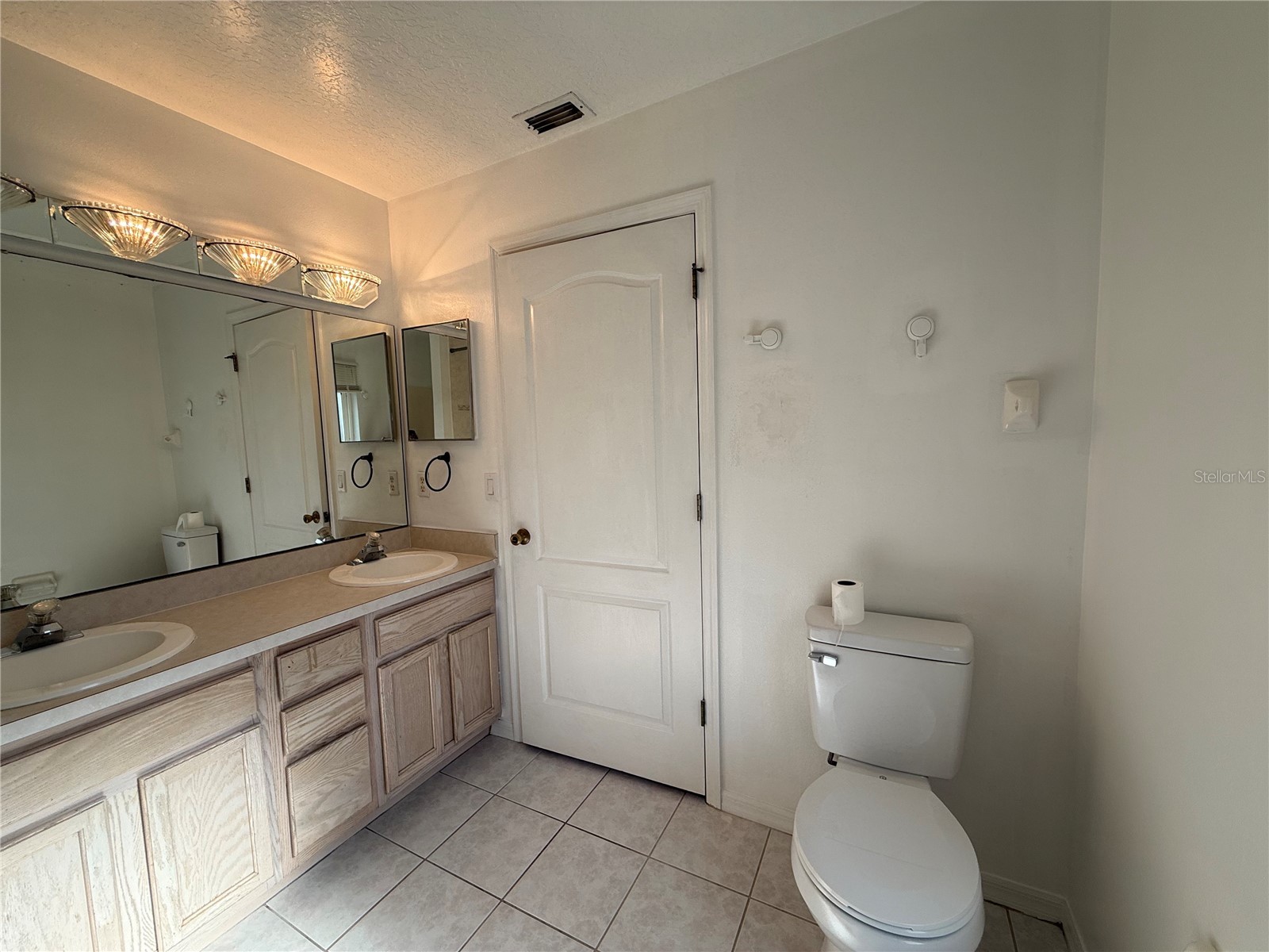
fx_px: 513
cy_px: 476
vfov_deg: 85.7
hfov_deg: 102.1
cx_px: 634
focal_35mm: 14
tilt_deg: -5.7
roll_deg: +1.3
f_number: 2.2
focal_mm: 2.22
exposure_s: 1/313
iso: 50
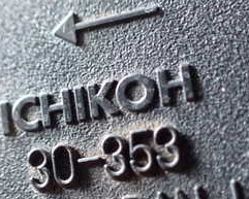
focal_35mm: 73
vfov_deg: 20.9
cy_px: 140
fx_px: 538
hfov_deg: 26.1
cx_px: 125
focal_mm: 5.4
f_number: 2.3
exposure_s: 1/60
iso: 800
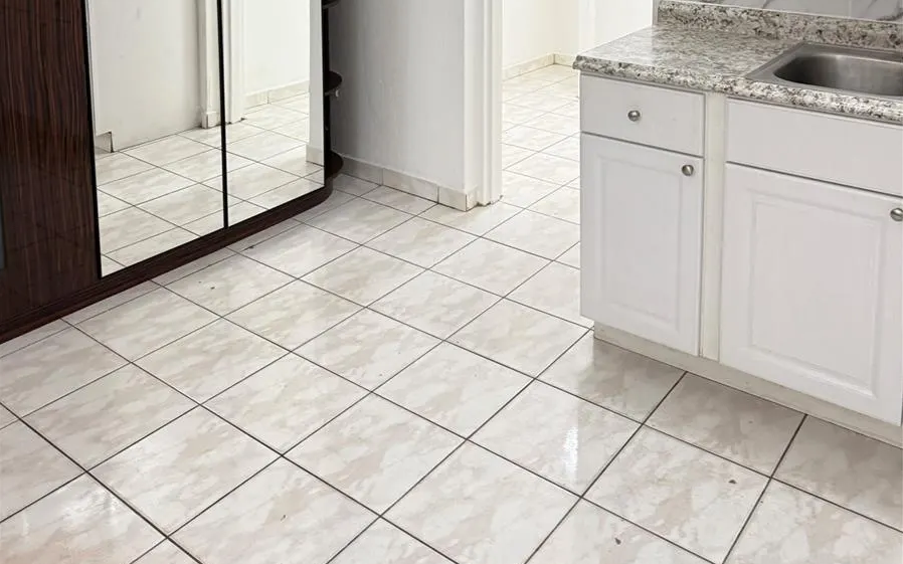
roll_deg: +0.9
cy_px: -24
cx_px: 452
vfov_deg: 33.5
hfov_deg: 56.7
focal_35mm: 34
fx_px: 837
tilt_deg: -4.3
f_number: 1.78
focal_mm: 6.76
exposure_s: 1/120
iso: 400
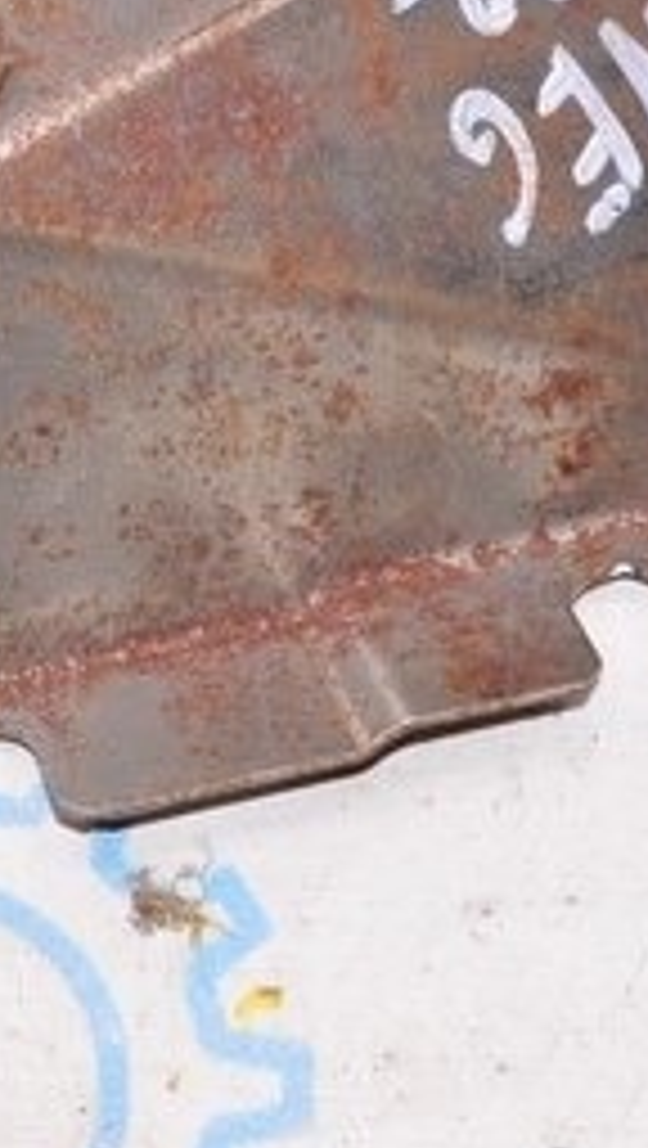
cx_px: 14
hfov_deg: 9.6
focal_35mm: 126
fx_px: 3837
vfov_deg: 16.7
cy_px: 56
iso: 1600
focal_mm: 20
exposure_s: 1/160
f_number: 8
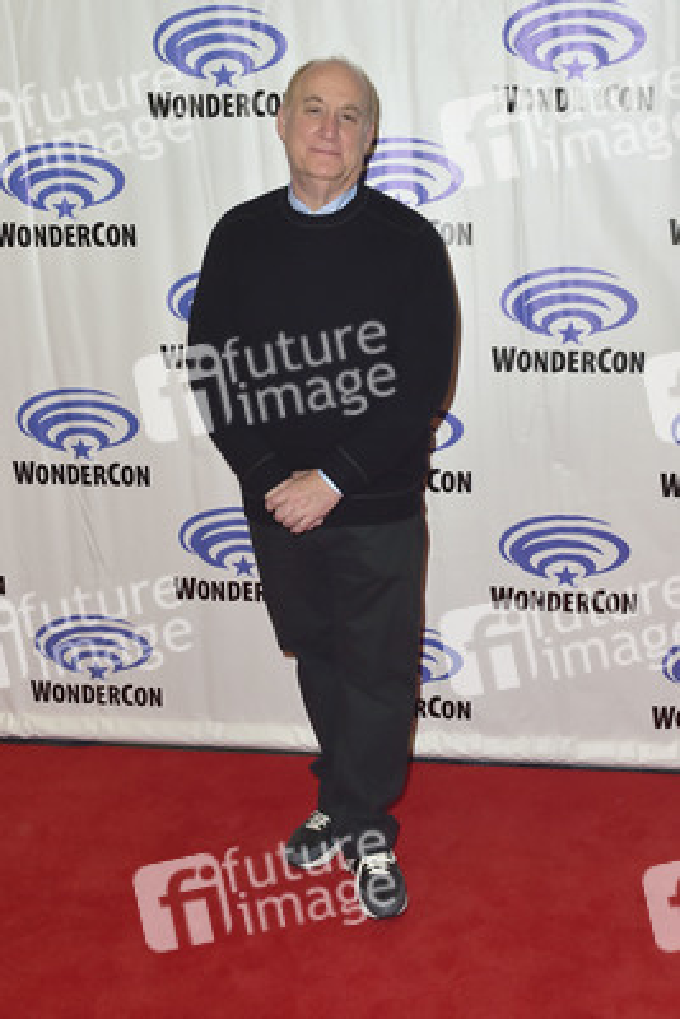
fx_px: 906
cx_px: 340
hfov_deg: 41.1
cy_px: 510
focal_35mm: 32
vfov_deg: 58.7
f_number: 6.3
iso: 250
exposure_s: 1/250
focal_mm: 32
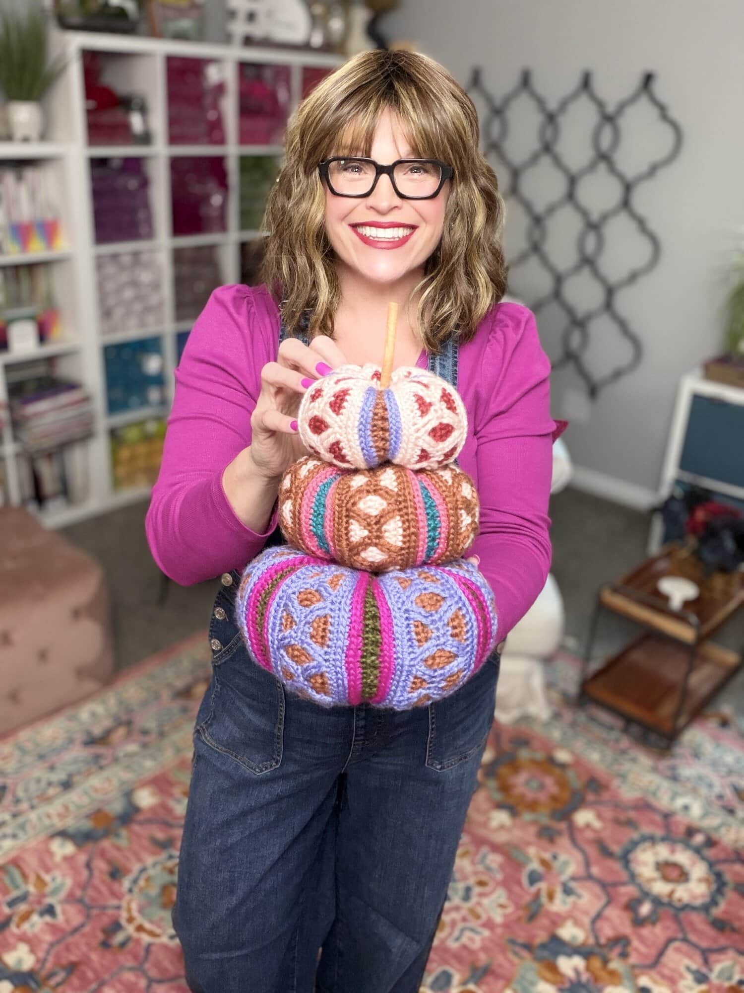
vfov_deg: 60.0
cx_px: 372
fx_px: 860
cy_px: 496
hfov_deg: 46.8
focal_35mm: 30
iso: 250
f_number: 1.9
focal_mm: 2.71
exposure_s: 1/60
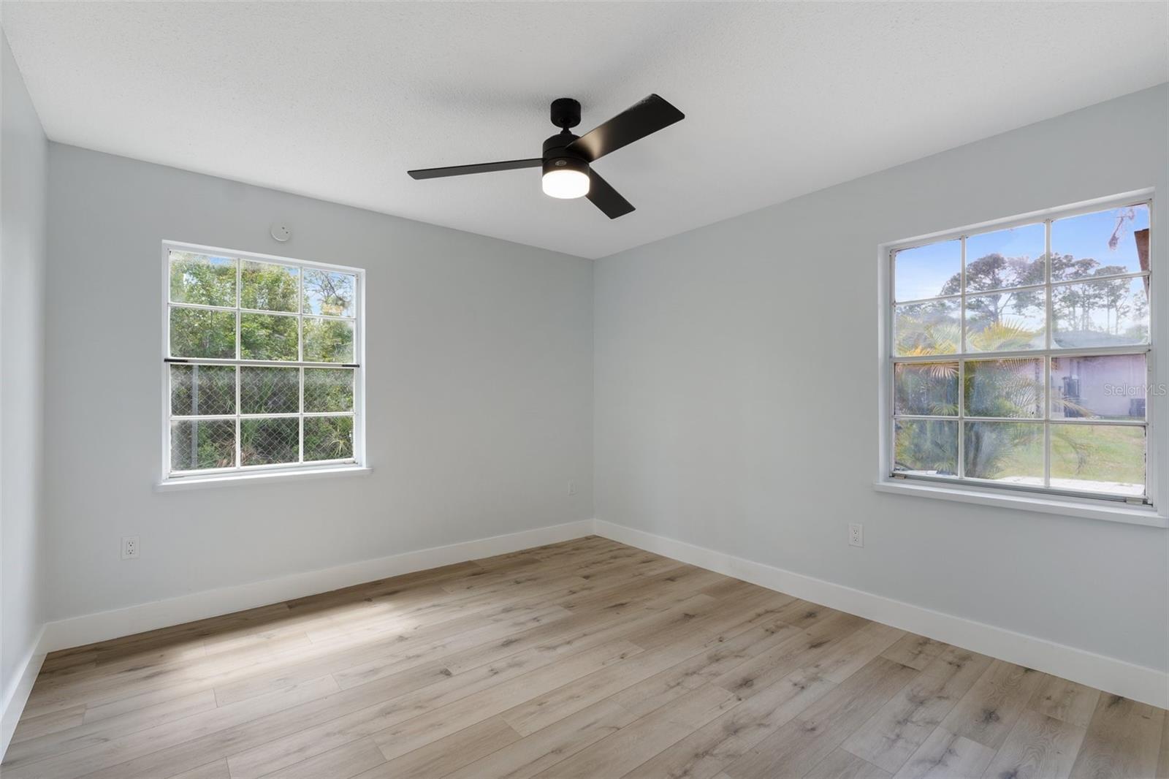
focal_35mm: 16
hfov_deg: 96.6
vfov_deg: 73.5
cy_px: 390
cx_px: 584
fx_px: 521
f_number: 8
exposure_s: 1/4
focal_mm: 10.7
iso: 100
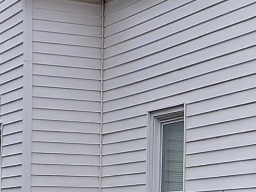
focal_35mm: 140
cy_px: 165
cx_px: 264
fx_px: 1035
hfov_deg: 13.9
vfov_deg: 10.5
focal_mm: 4.69
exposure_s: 1/515
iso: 50
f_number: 1.8
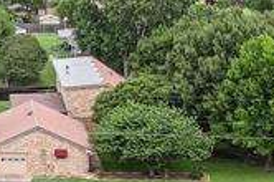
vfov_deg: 10.0
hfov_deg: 14.5
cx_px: -73
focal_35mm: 136
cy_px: 139
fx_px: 1033
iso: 100
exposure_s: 1/1500
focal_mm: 8.4
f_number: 2.8
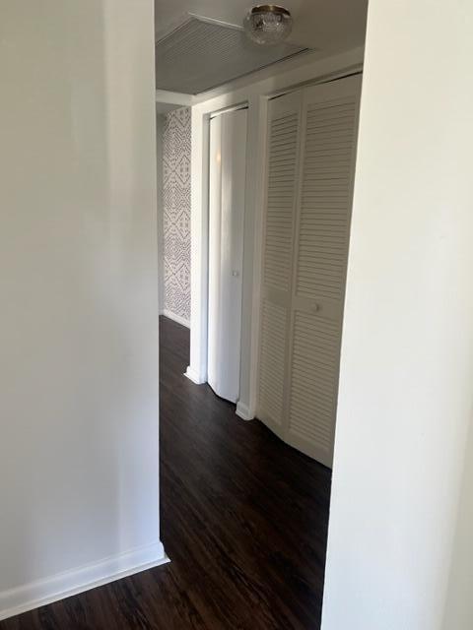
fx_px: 474
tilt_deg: -8.6
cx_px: 236
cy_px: 315
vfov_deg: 67.3
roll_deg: -3.1
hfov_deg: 53.1
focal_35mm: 26
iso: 100
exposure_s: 1/121
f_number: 1.5
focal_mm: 5.7
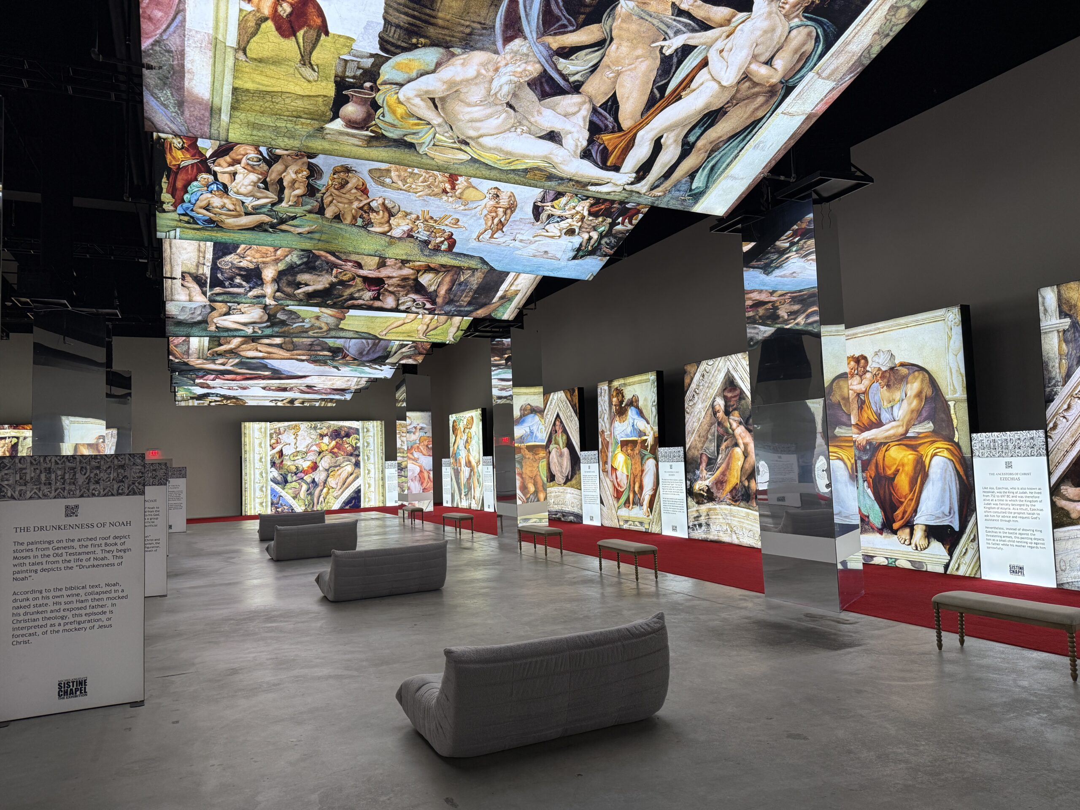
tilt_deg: +3.4
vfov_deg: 56.8
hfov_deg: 71.6
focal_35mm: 24
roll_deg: +1.2
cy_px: 405
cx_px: 540
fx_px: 749
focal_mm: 6.76
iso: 125
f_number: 1.78
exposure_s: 1/120
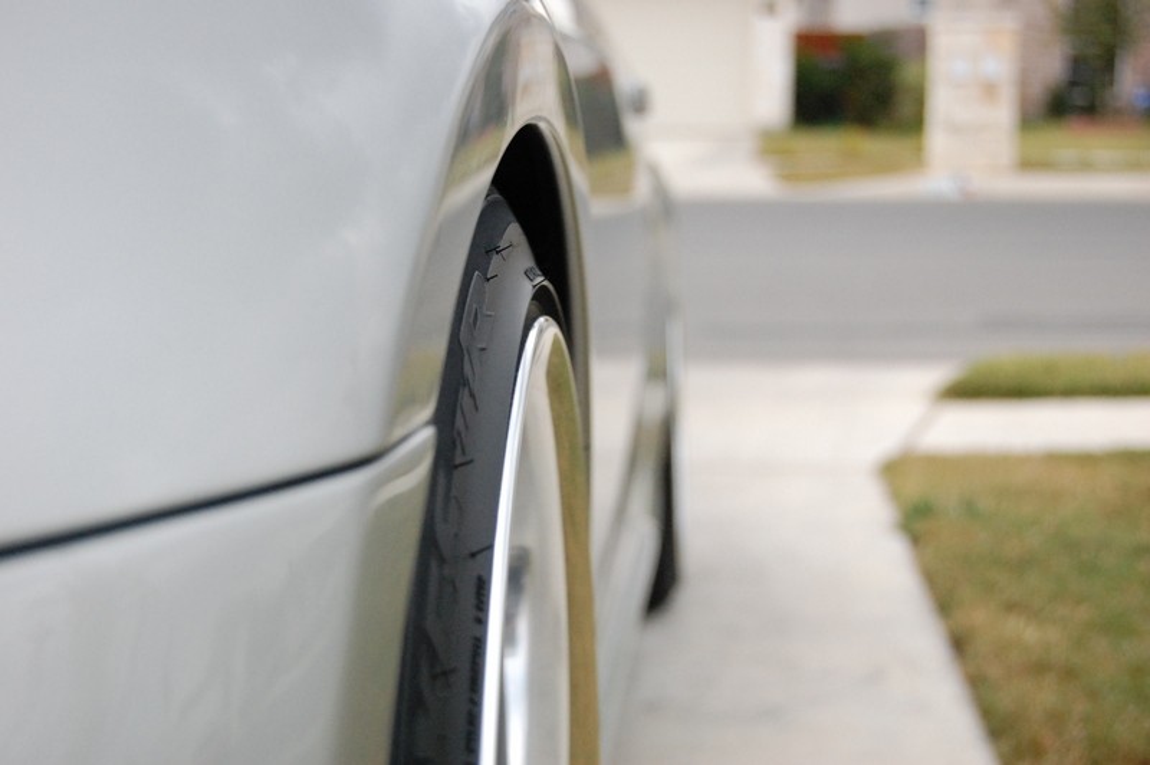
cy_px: 382
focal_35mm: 68
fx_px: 2154
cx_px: 575
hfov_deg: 29.9
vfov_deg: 20.1
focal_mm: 45
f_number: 5.6
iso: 1600
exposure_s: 1/2000
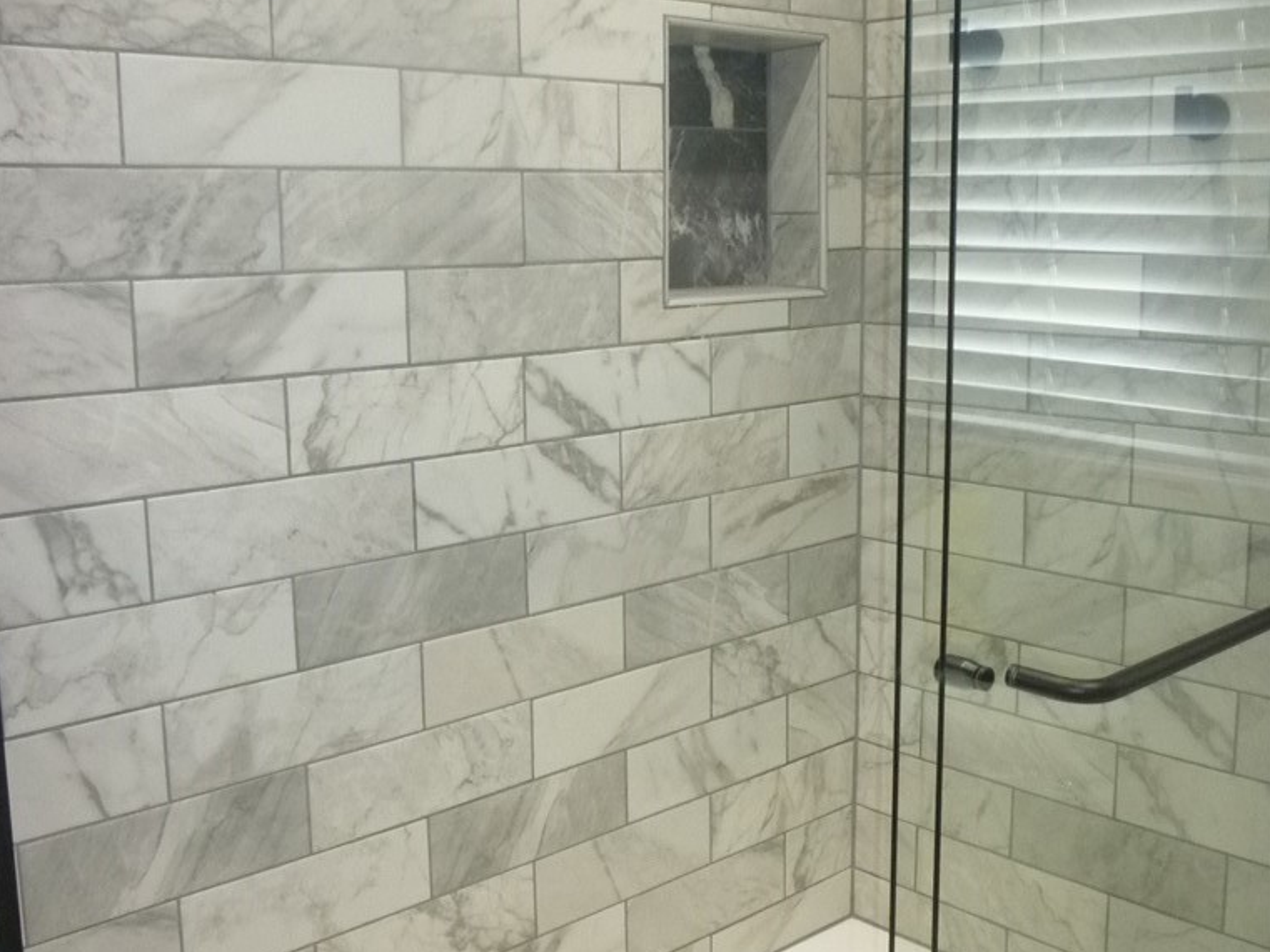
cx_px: 632
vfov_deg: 36.8
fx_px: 1431
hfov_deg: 47.9
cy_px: 480
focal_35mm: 39
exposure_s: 1/80
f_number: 3.3
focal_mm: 5.2
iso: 400
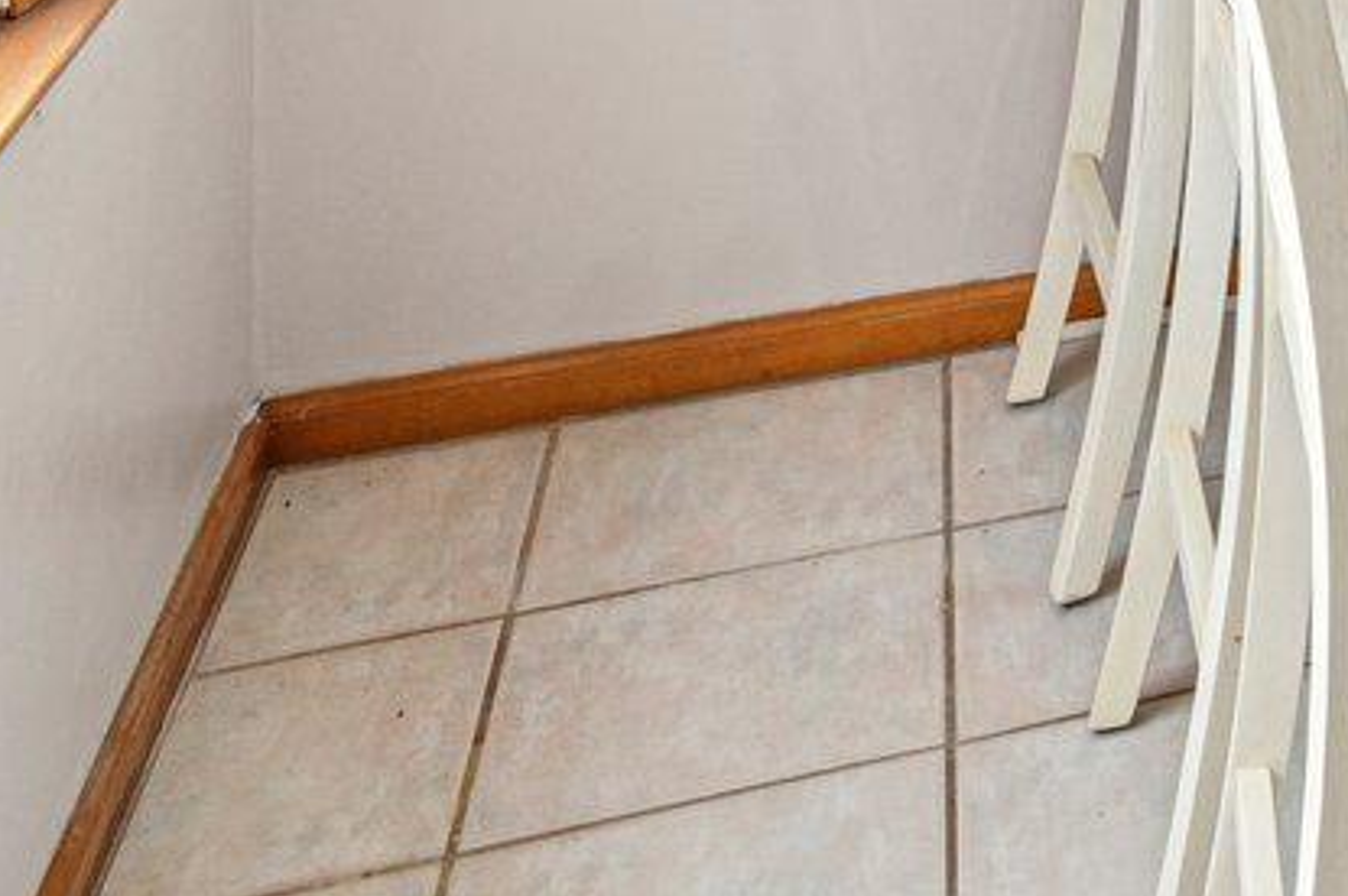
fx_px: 2956
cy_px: -1141
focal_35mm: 79
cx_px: 2257
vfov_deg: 13.5
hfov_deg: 20.3
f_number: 8
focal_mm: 16
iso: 400
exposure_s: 1/20
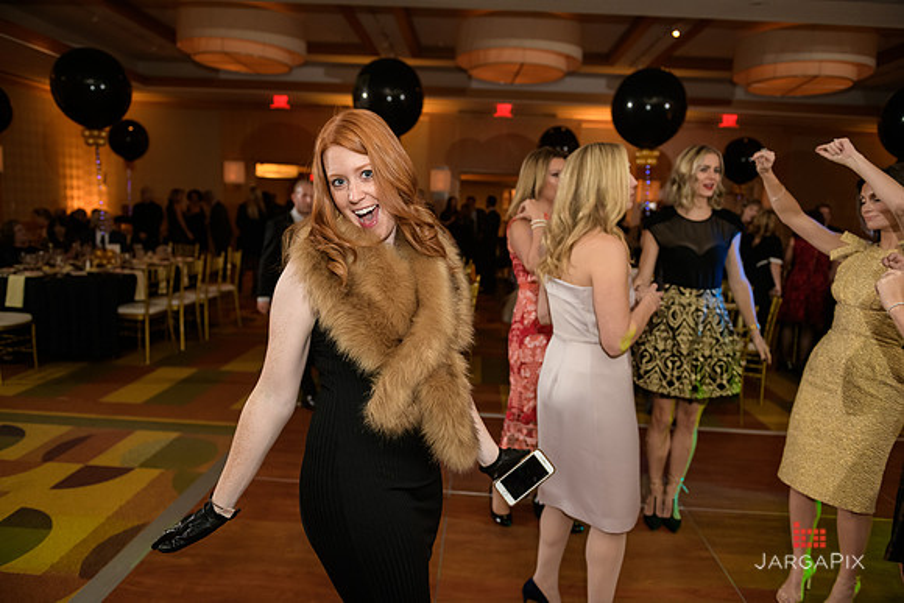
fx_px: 603
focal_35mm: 24
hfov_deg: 73.7
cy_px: 302
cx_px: 452
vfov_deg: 53.2
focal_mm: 24
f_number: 3.2
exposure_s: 1/125
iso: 1600
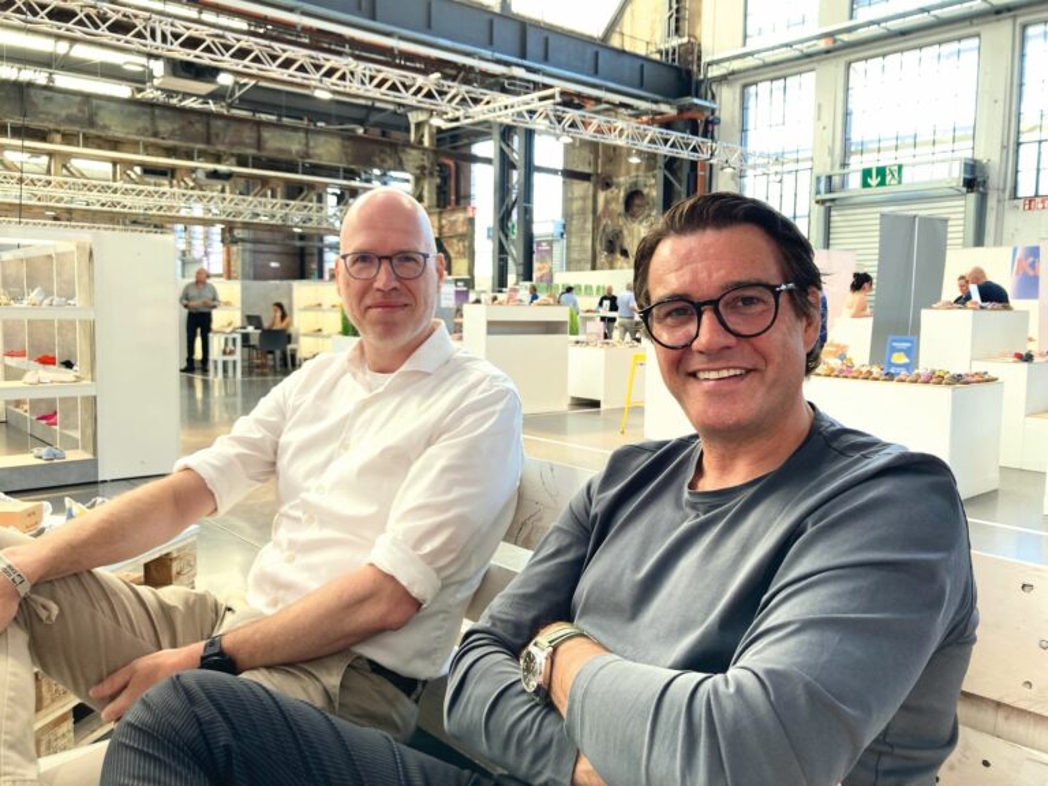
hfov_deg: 63.4
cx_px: 524
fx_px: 848
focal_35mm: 28
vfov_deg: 49.7
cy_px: 393
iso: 40
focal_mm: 3.99
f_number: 1.8
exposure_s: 1/100
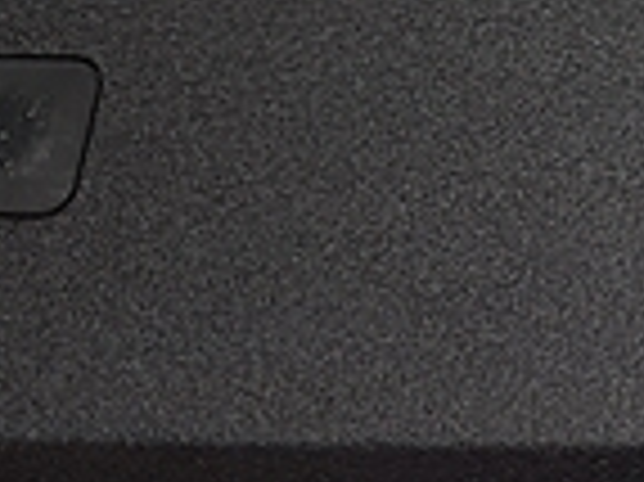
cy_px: -473
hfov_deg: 9.3
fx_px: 3402
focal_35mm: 183
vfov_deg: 7.8
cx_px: 1707
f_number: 1.7
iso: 40
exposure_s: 1/50
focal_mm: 4.2
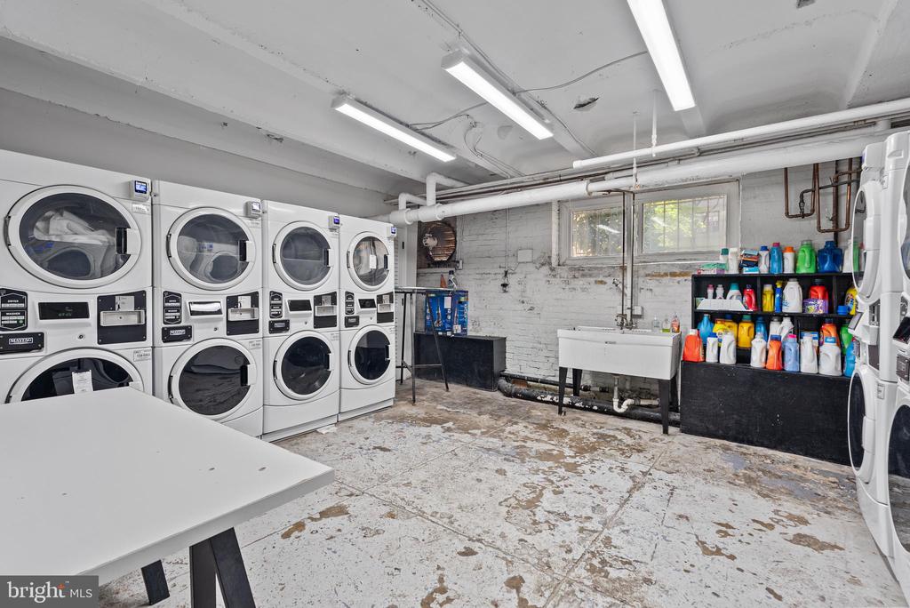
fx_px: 405
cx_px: 455
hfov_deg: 96.7
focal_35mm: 16
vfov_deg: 73.8
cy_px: 304
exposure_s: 3.2
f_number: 8
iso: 200
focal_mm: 16
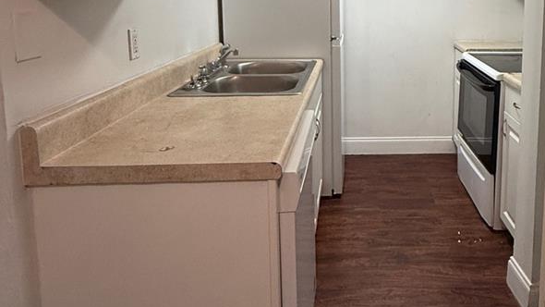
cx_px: 371
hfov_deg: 60.8
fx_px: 448
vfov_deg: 35.8
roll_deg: -0.9
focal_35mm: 31
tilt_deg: -5.2
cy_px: 37
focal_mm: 2.22
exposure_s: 1/120
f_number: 2.2
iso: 250
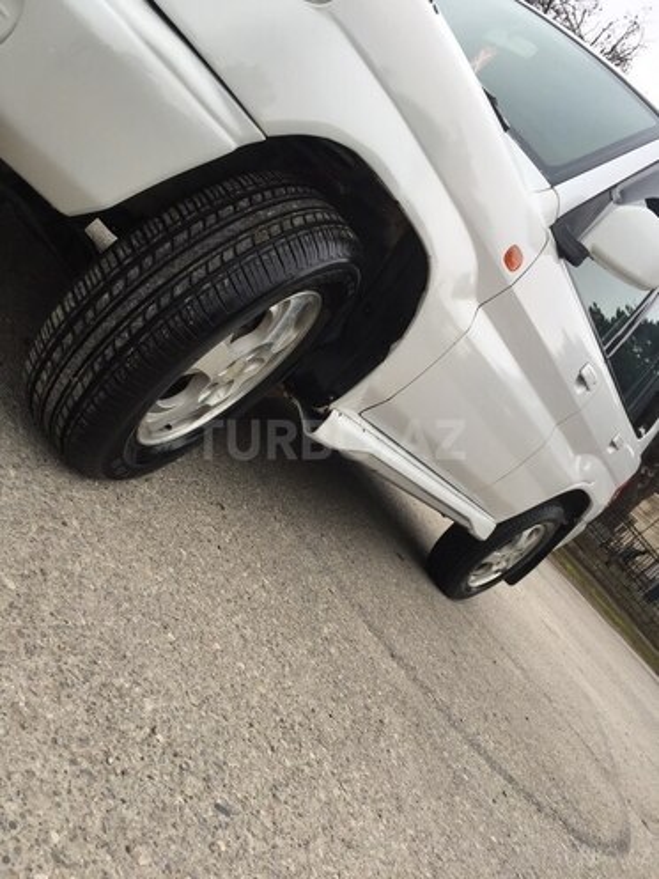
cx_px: 330
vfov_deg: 61.7
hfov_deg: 48.2
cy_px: 440
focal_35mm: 29
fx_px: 736
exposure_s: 1/534
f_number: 2.2
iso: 32
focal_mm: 4.15
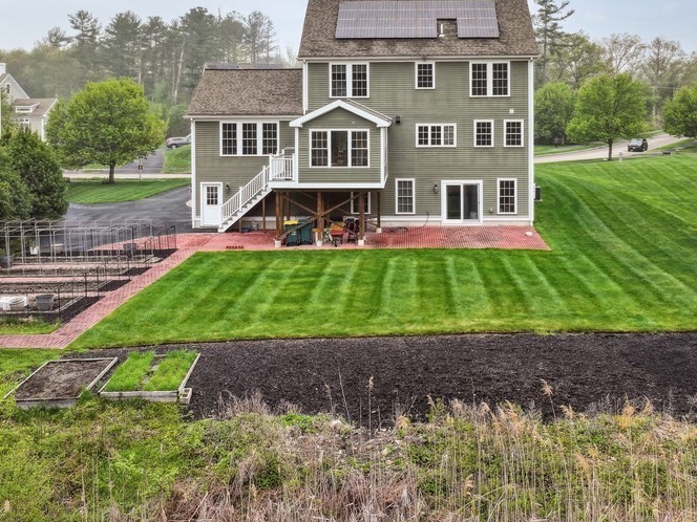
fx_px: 745
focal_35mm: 37
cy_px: 175
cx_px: 375
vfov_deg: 38.2
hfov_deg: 50.1
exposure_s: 1/1000
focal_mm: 12.3
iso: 140
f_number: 2.8
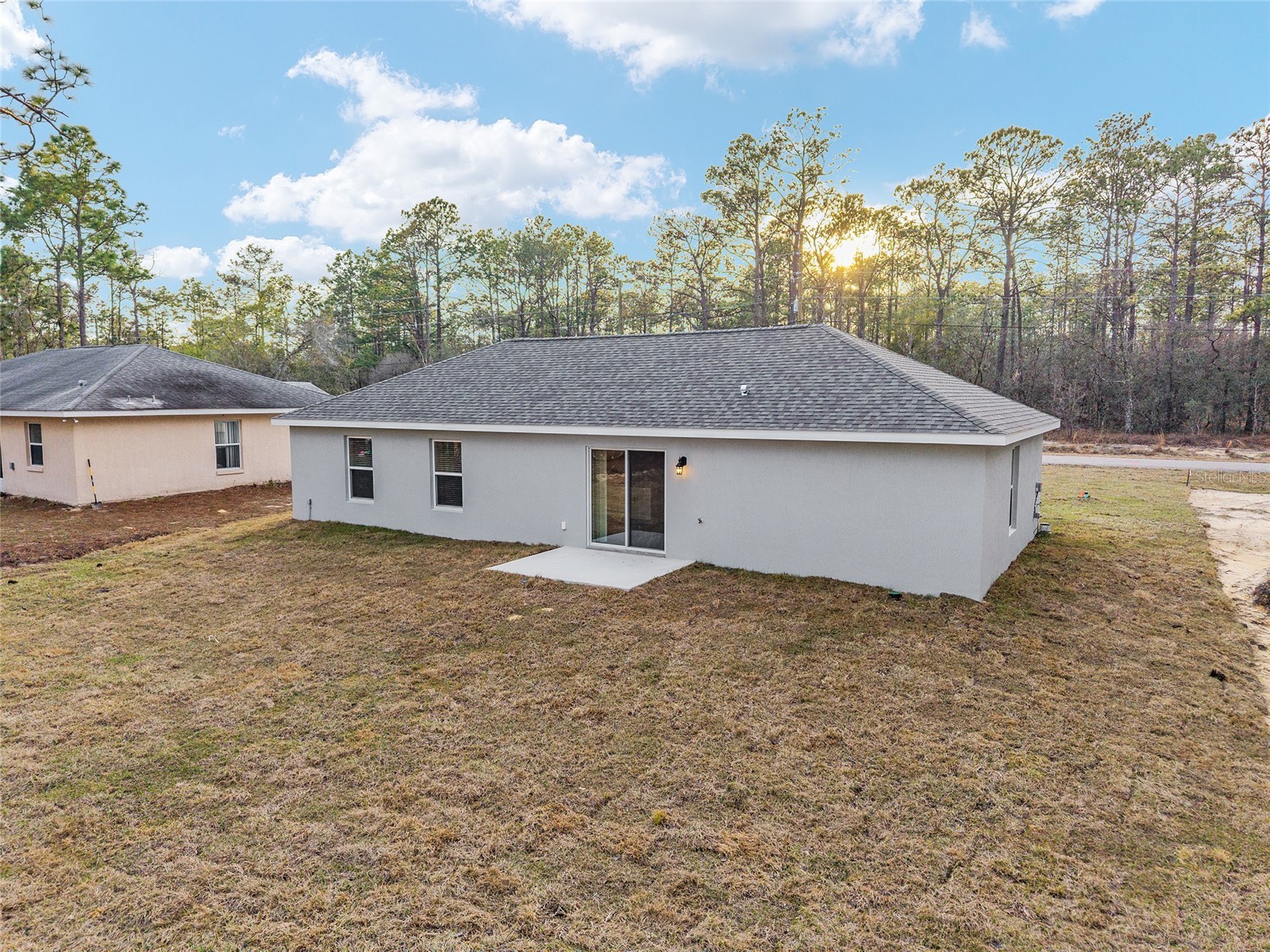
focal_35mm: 24
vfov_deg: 56.8
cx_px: 635
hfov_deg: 71.6
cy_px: 476
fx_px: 881
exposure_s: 1/1000
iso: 410
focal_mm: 8.67
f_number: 1.8
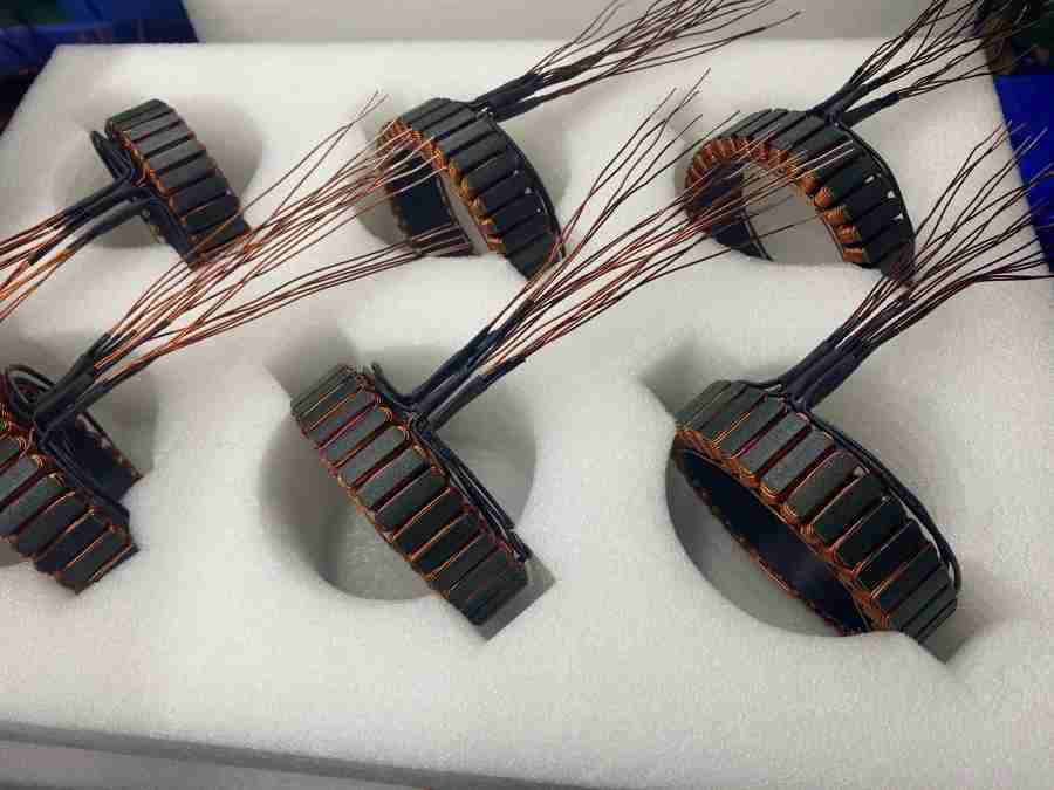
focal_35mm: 26
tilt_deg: -56.9
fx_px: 792
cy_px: 395
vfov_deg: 53.1
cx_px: 527
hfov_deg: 67.3
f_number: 1.8
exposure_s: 1/121
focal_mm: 4.25
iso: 80
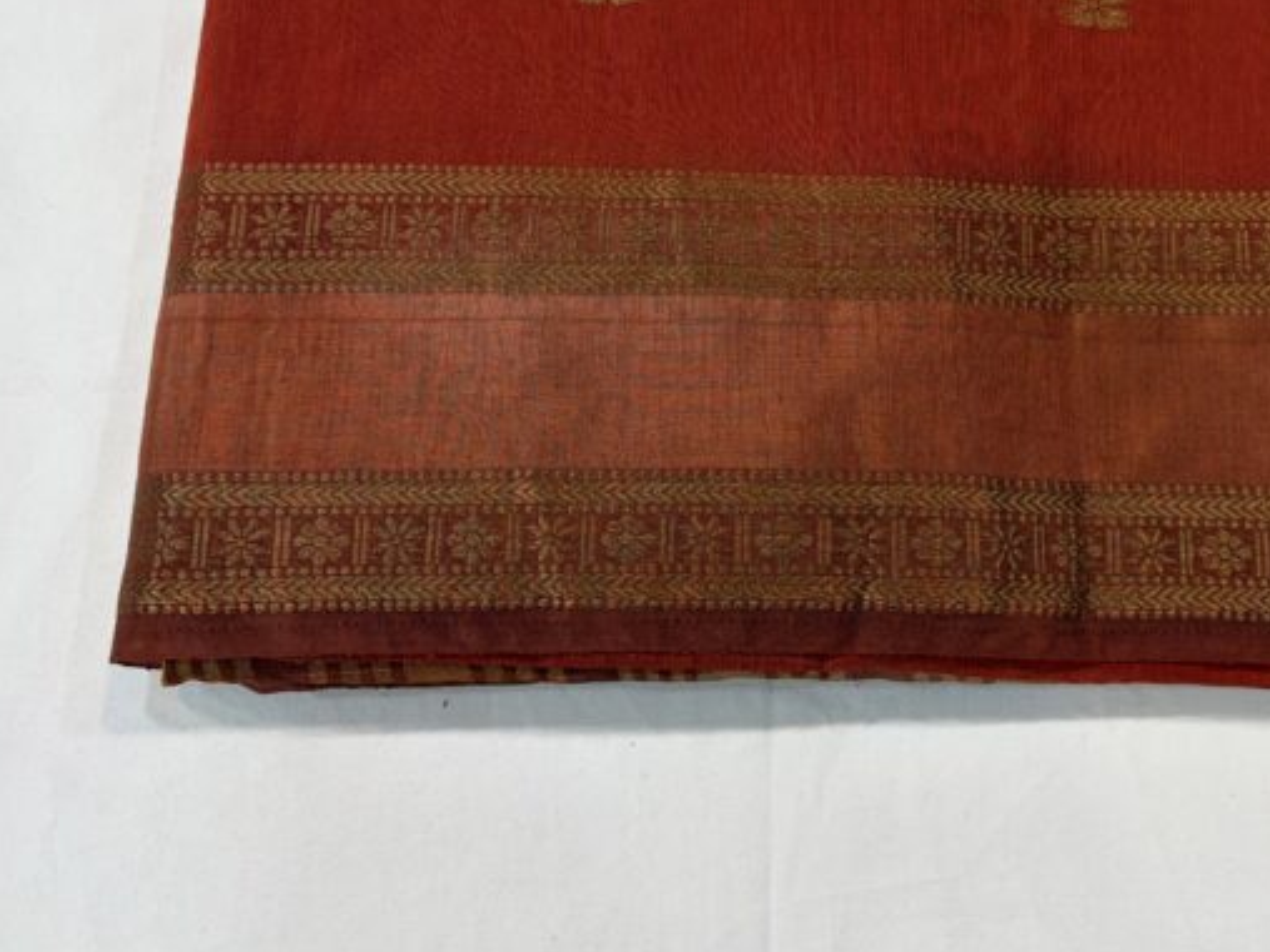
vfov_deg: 34.4
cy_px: 243
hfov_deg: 45.0
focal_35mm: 41
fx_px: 1504
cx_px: 859
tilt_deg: -73.9
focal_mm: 5.96
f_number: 1.6
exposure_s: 1/50
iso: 125
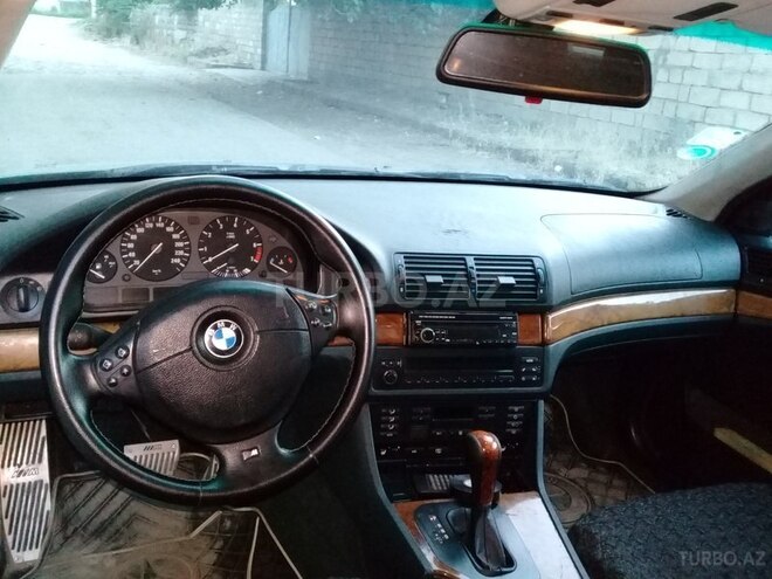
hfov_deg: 58.4
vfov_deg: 45.4
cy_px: 290
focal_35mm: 31
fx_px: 691
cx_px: 386
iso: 500
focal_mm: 3.3
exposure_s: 1/33
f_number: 2.2
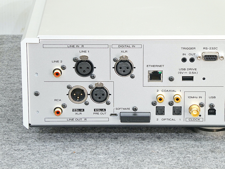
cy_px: 84
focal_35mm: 160
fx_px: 1040
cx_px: 112
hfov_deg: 12.3
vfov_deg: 9.3
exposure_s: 1/8
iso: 200
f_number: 5.5
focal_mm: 28.7
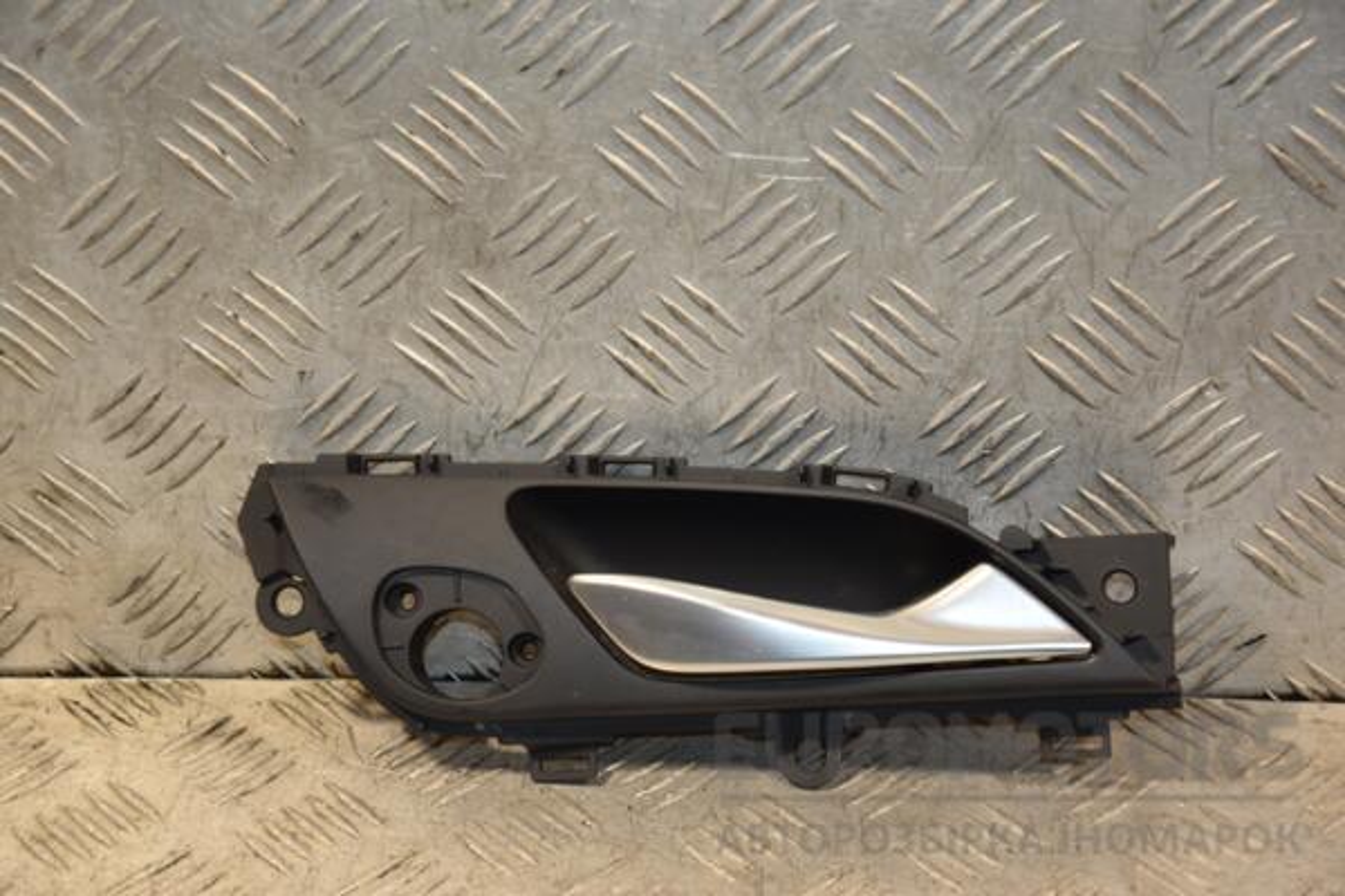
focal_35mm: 99
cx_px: 672
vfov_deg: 13.8
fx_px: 3698
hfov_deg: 20.6
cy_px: 448
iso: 800
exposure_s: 1/160
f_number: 5.3
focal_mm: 66
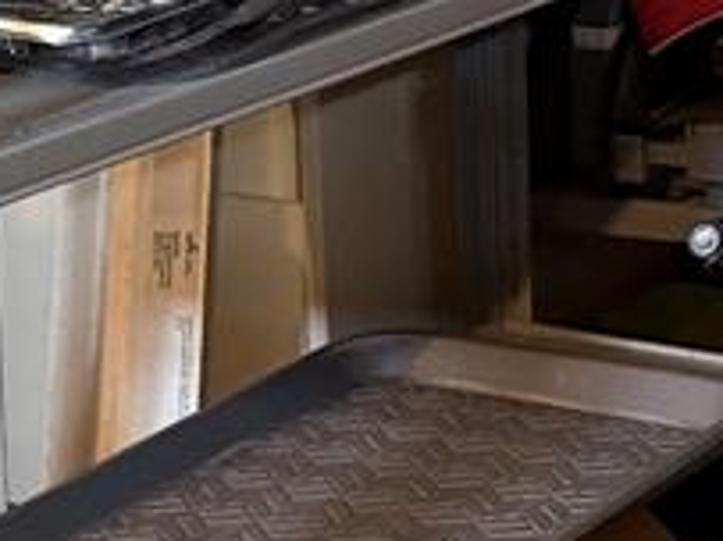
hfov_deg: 14.2
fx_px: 2526
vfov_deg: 11.3
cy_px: -463
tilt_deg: -3.7
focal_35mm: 121
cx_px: 1350
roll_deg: +2.8
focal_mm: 6.76
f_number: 1.78
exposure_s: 1/40
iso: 640
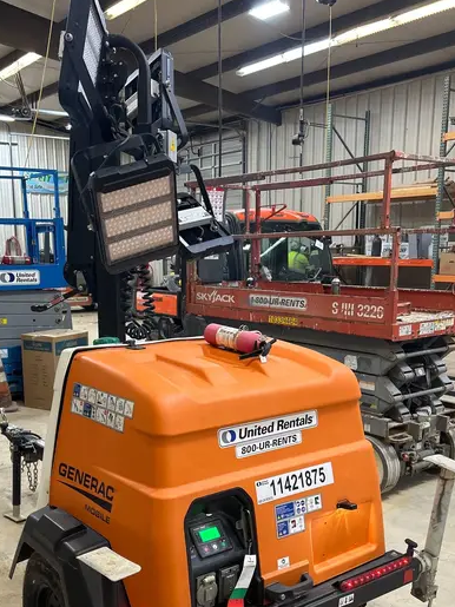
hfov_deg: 38.5
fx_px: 649
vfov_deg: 49.6
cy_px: 380
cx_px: 180
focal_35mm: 37
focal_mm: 5.7
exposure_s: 1/60
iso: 125
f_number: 1.5
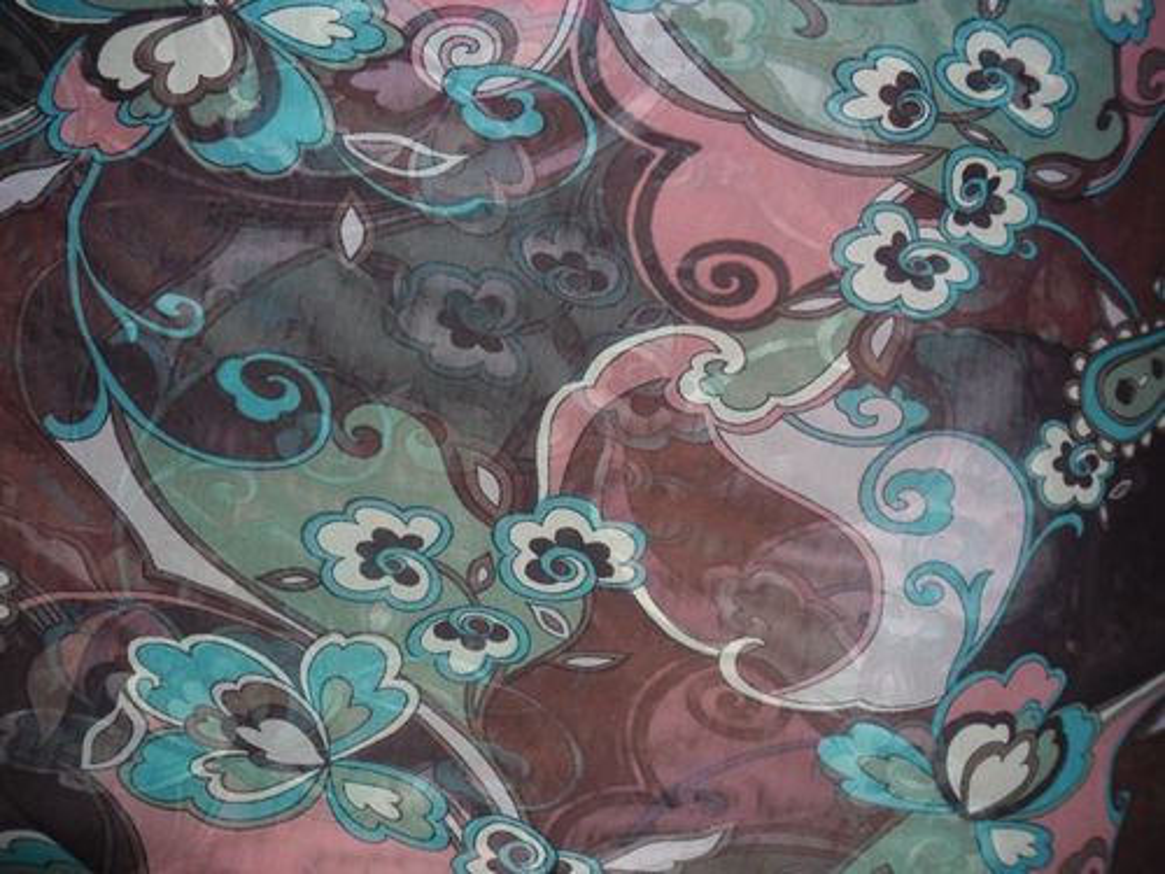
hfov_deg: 65.3
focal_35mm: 27
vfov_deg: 51.4
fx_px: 909
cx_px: 582
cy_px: 437
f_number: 3.5
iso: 80
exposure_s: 1/45
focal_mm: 4.9
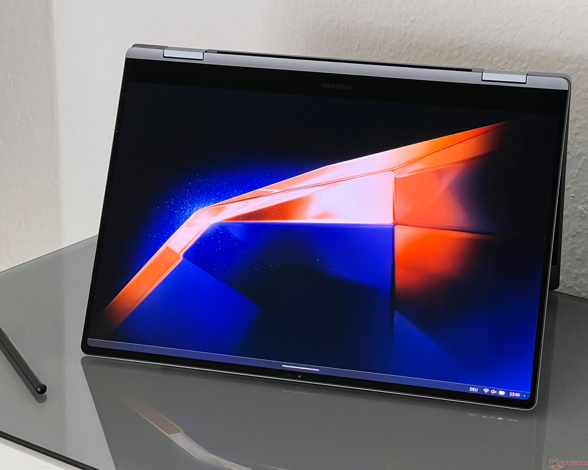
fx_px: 1410
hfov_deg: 23.6
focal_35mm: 81
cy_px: 235
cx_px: 293
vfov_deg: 18.9
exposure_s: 1/60
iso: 800
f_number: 2.8
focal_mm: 9
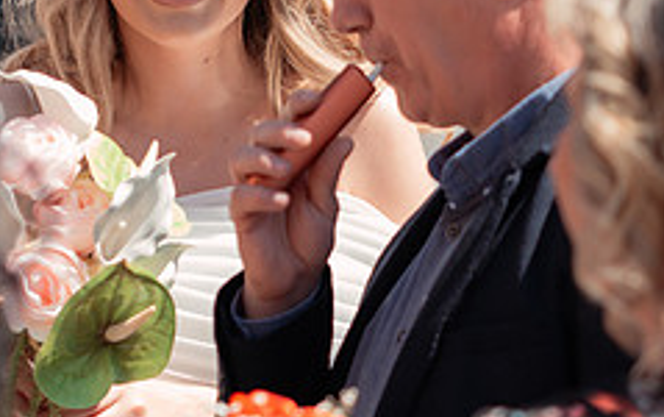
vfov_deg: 4.6
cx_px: 164
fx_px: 5163
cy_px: 171
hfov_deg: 7.4
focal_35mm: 285
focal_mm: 90
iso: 200
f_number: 3.5
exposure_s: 1/1250
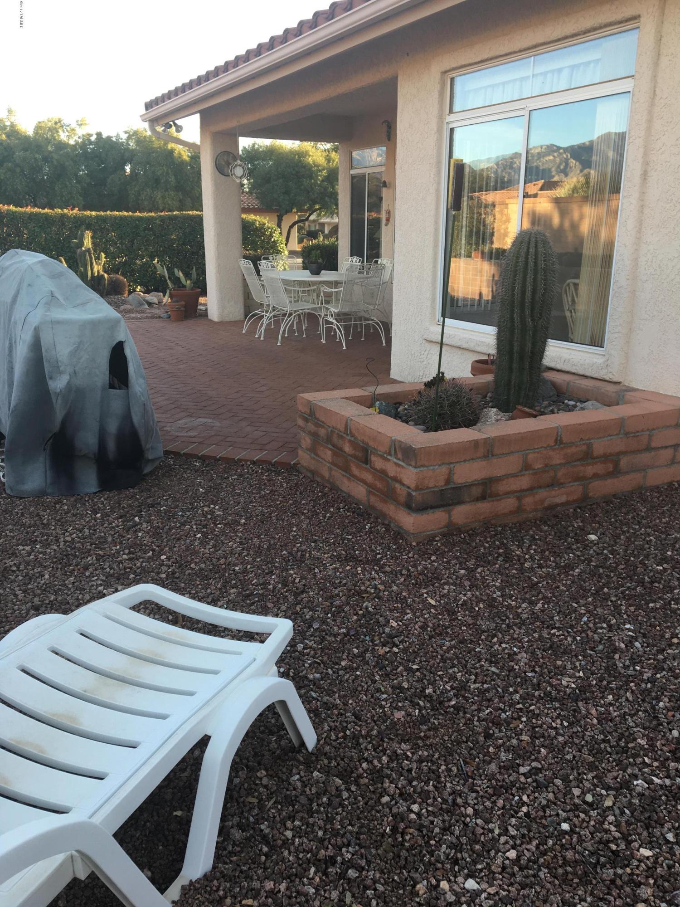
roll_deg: -0.1
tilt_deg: -15.9
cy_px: 454
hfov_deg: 48.2
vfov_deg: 61.7
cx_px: 340
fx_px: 760
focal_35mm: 29
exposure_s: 1/130
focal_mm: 4.15
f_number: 2.2
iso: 25
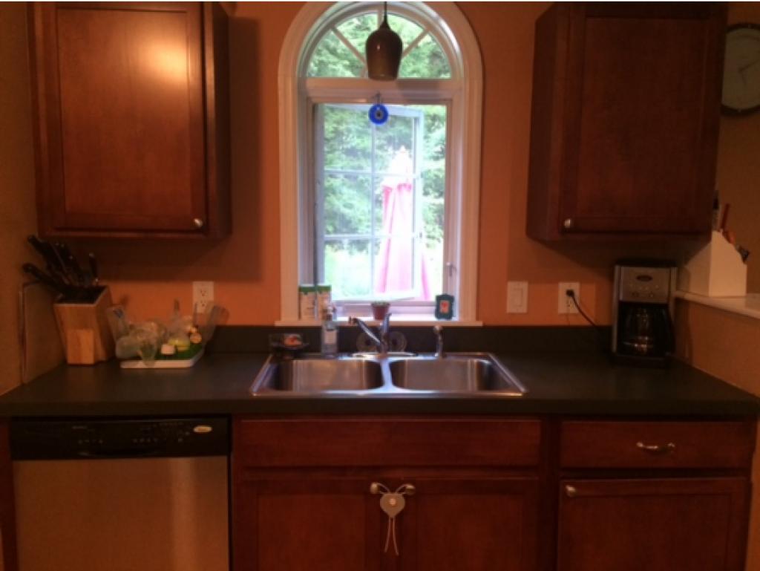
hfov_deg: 61.6
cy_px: 286
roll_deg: +0.1
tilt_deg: -7.0
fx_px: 637
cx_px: 380
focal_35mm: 29
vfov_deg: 48.3
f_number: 2.2
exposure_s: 1/30
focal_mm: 4.15
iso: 250
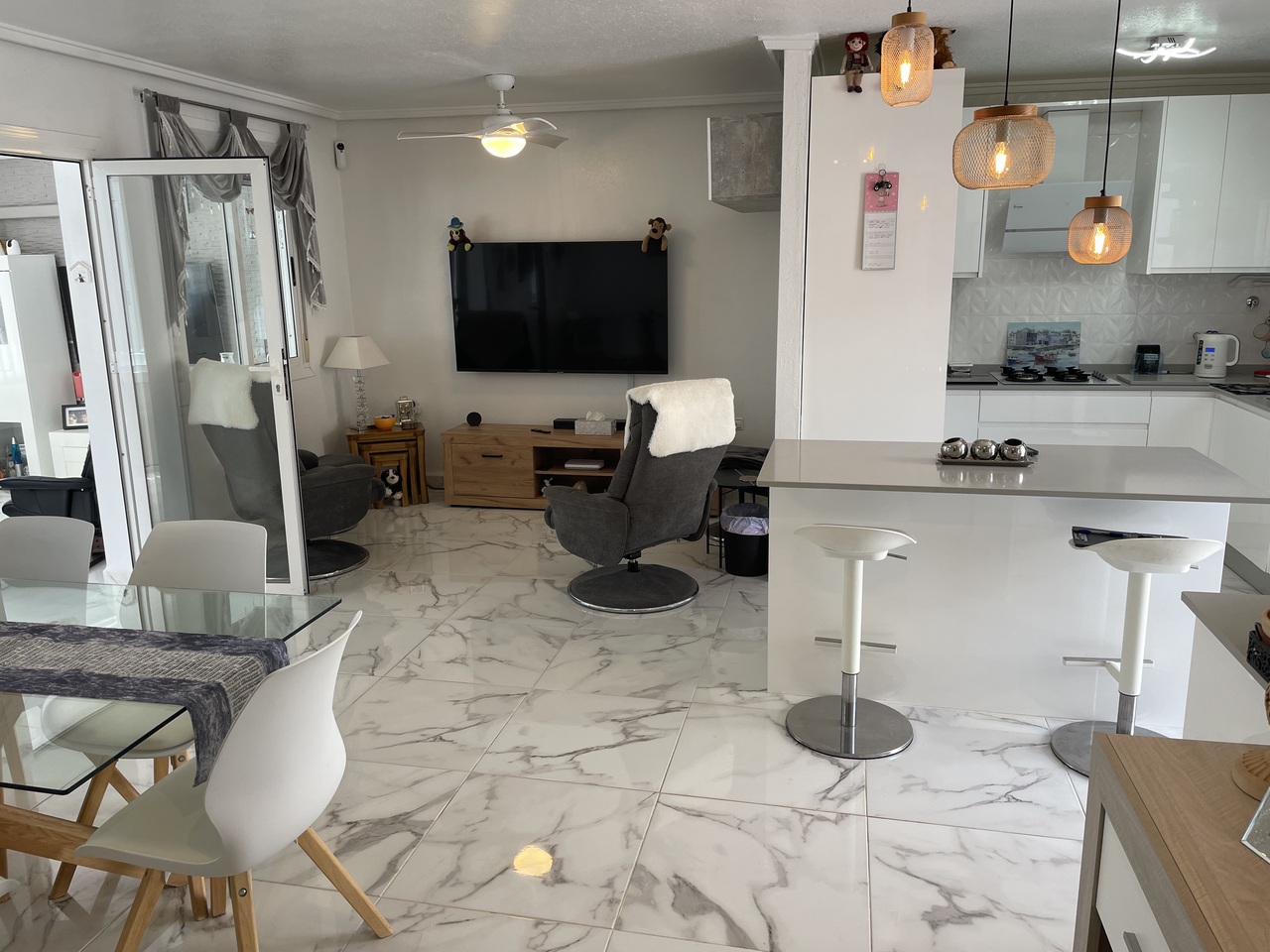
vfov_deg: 53.1
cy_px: 476
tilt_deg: -11.9
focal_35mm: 26
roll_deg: +1.6
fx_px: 954
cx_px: 635
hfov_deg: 67.3
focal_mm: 4.2
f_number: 1.6
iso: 32
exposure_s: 1/121
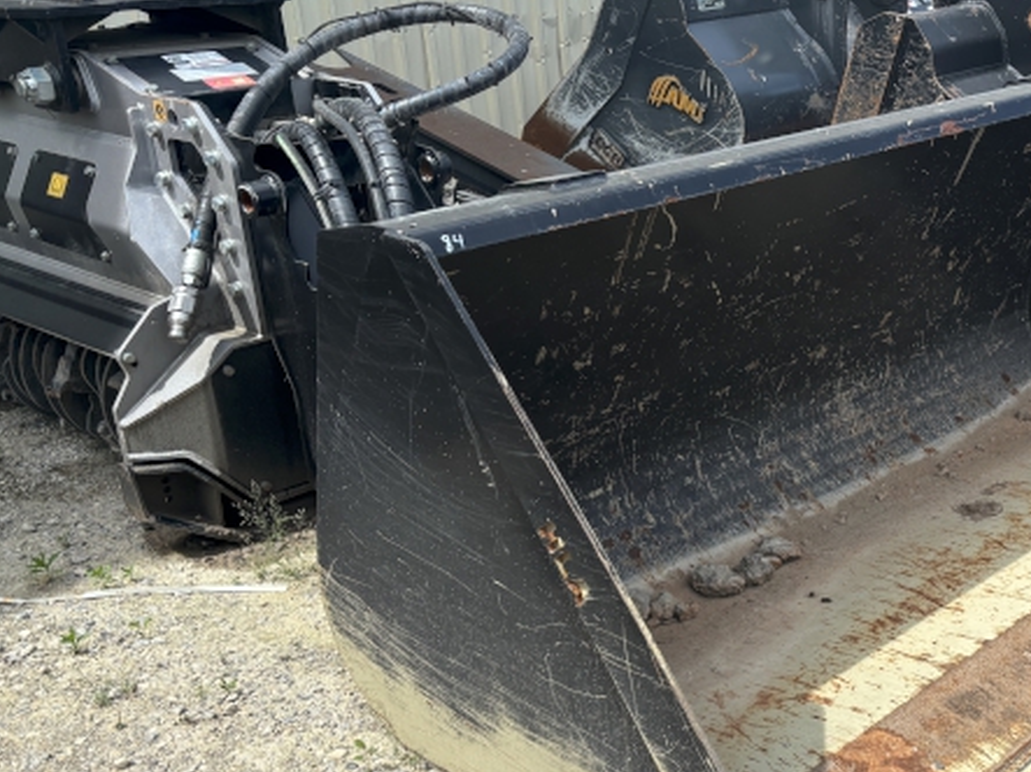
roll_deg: -1.5
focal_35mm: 47
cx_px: 884
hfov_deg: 38.3
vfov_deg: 30.7
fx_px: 1399
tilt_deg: -24.7
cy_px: 500
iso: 50
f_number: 1.6
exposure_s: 1/1642
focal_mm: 5.96
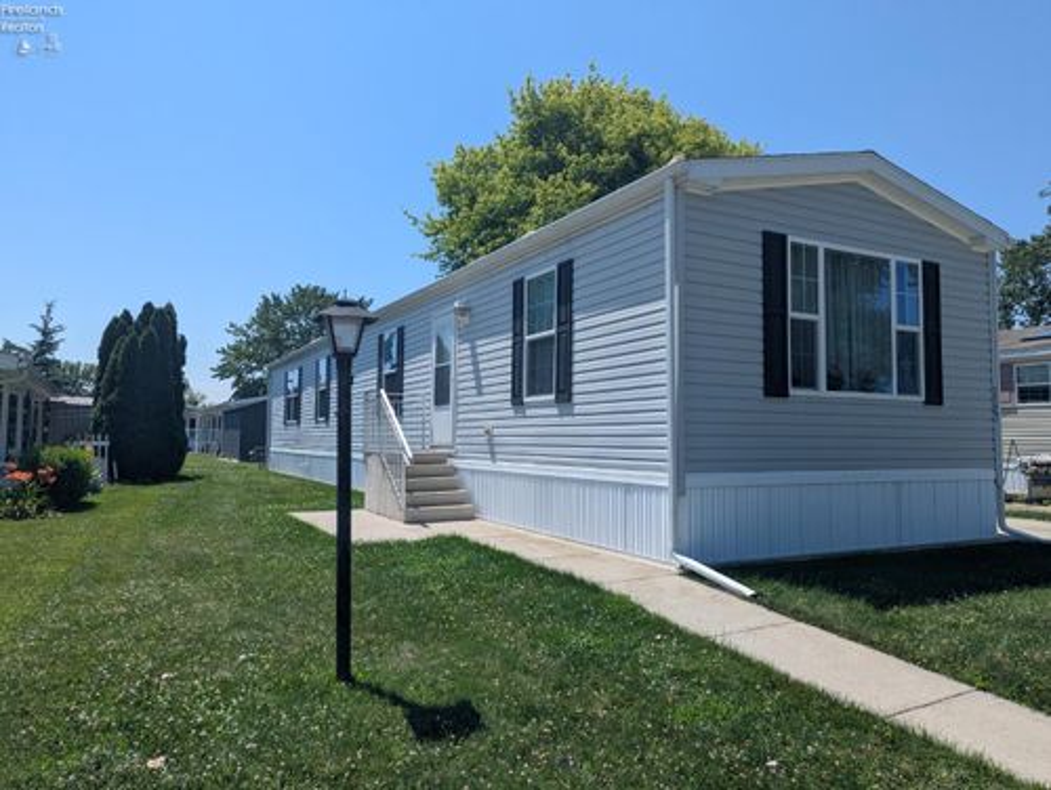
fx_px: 729
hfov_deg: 71.5
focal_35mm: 24
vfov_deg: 56.9
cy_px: 395
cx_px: 526
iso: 45
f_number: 1.85
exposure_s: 1/2137
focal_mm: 6.81
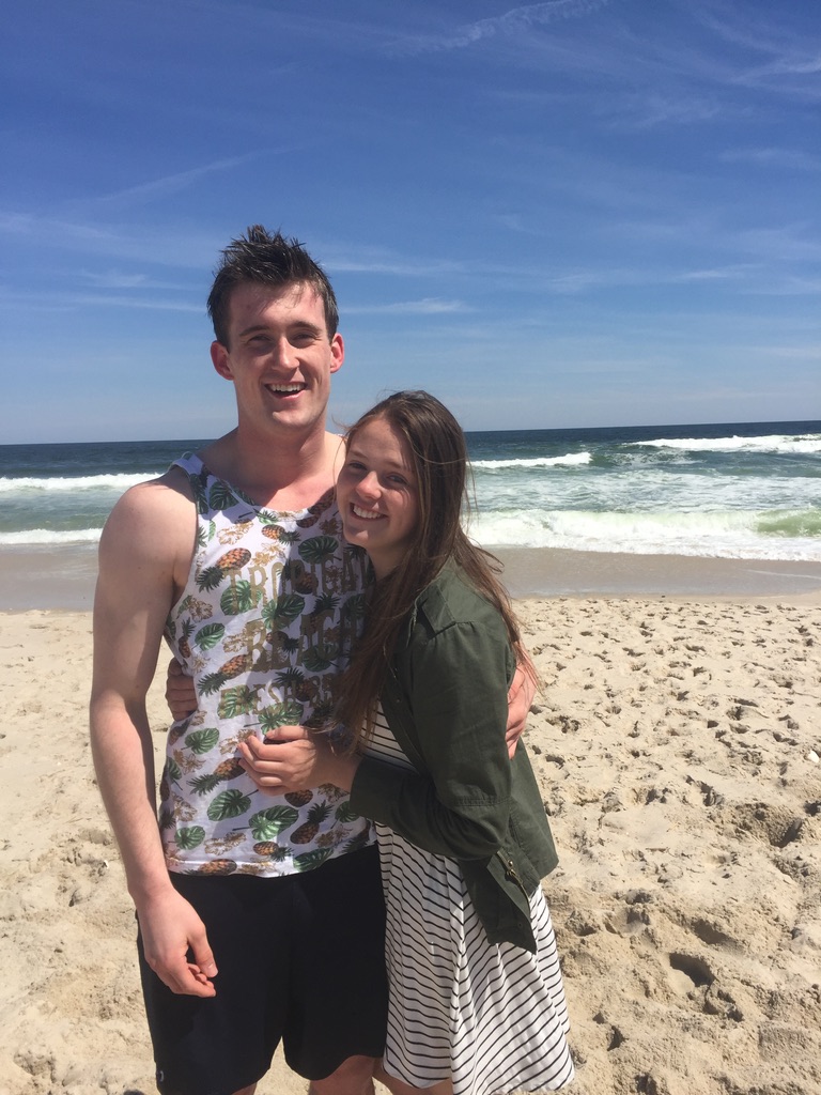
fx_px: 917
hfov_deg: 48.2
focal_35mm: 29
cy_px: 548
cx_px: 410
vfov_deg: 61.7
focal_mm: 4.15
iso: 32
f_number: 2.2
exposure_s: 1/2825
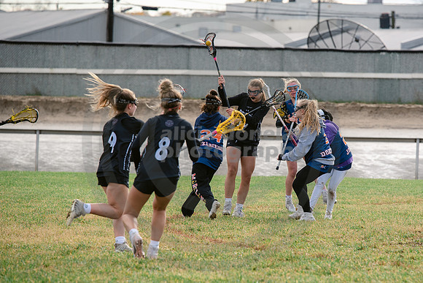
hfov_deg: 8.3
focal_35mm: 248
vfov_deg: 5.5
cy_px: 164
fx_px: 2914
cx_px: 262
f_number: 5
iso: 400
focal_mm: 200
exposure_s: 1/1600
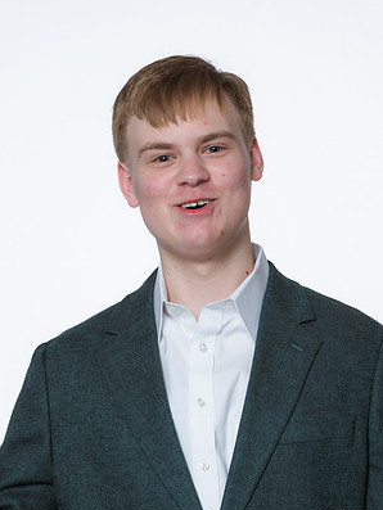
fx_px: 3214
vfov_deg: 9.1
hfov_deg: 6.8
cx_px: 192
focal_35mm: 218
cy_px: 280
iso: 400
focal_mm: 200
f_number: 7.1
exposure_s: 1/250
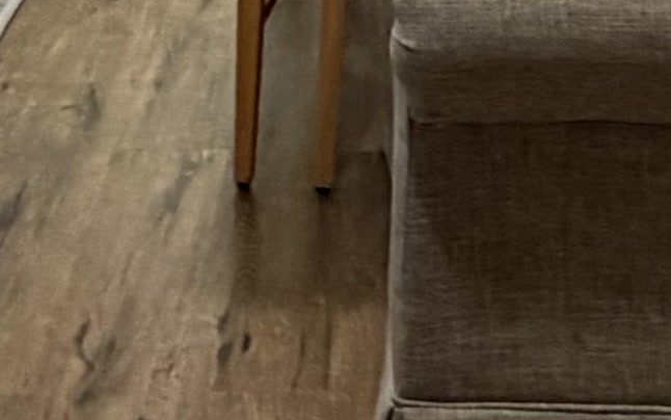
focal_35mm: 96
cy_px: -627
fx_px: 1756
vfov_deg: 11.2
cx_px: 435
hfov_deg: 21.6
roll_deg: -0.1
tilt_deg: -1.0
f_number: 2.2
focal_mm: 2.22
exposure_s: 1/60
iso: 200
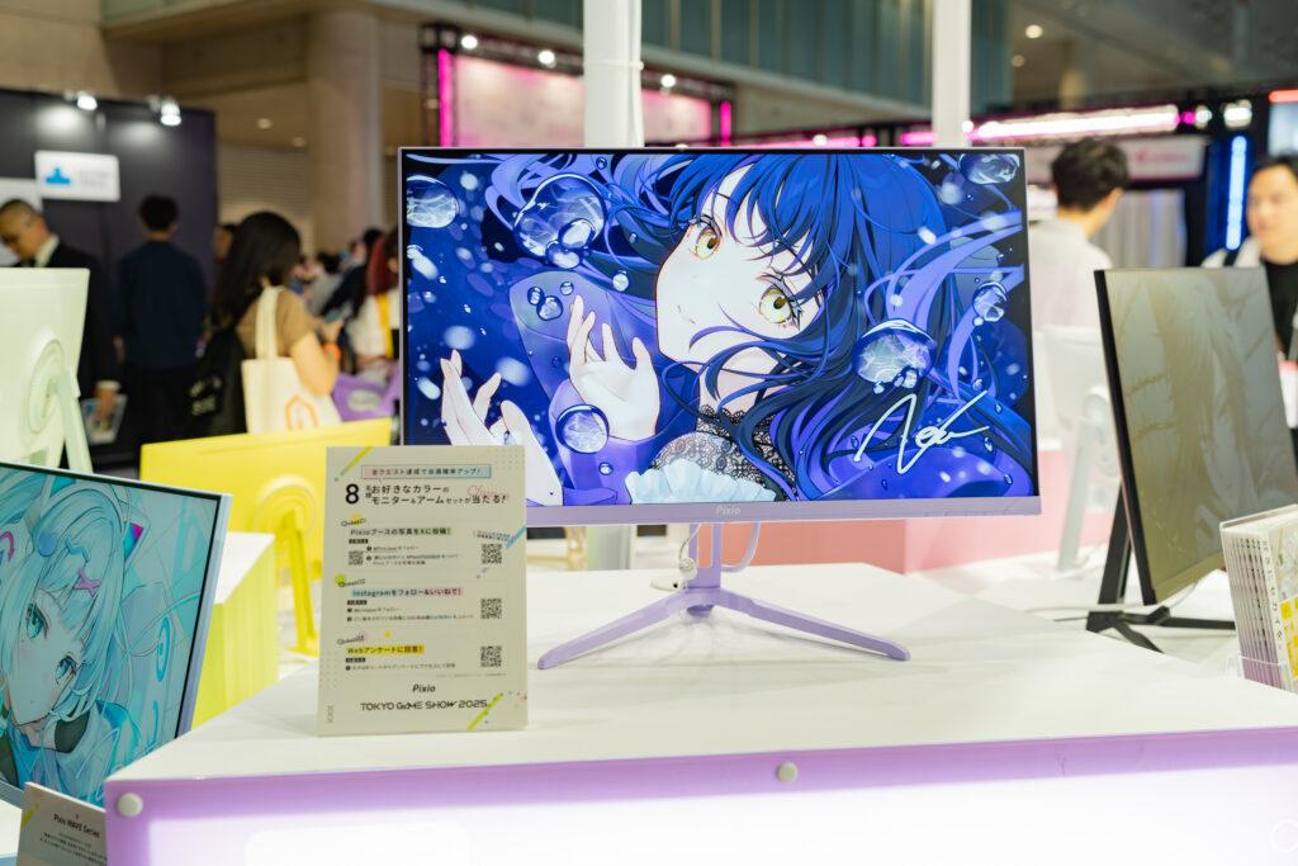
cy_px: 433
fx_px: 1262
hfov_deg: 54.4
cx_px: 649
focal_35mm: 35
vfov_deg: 37.9
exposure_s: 1/60
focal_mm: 35
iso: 400
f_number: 4
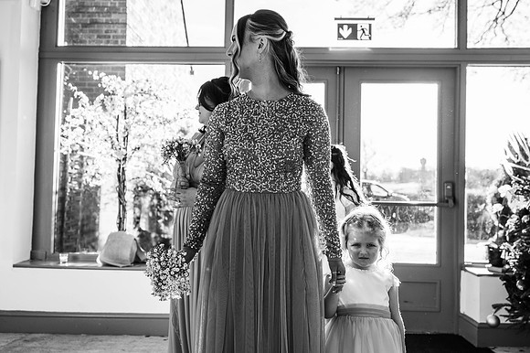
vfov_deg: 37.8
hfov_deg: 54.5
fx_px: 515
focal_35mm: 35
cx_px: 265
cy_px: 176
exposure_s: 1/500
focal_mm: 35
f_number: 3.5
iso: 100
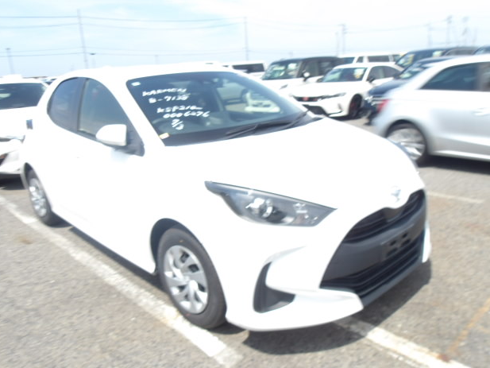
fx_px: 396
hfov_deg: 63.4
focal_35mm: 28
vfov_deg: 49.8
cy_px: 190
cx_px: 242
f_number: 10.4
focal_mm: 4.9
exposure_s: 1/60
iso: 100
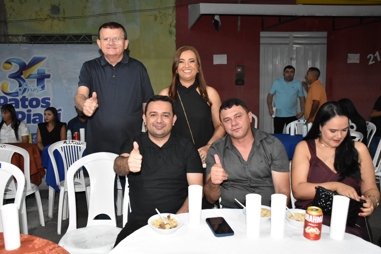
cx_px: 190
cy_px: 127
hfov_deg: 57.2
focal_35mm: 33
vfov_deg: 40.0
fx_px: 349
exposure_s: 1/100
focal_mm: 22
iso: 2500
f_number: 5.6
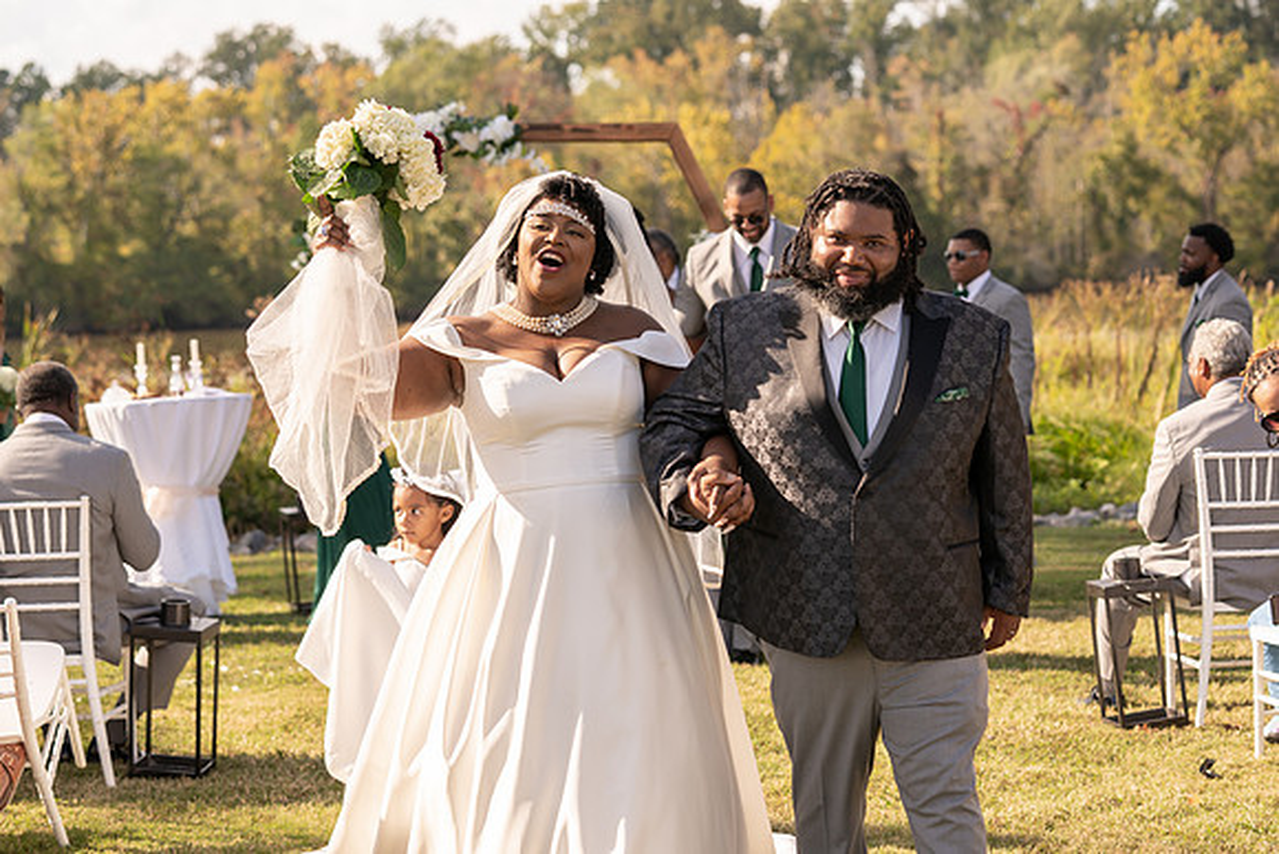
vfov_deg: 18.6
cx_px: 640
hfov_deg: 27.6
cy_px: 427
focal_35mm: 73
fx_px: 2602
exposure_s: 1/500
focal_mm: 73
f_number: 4
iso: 100
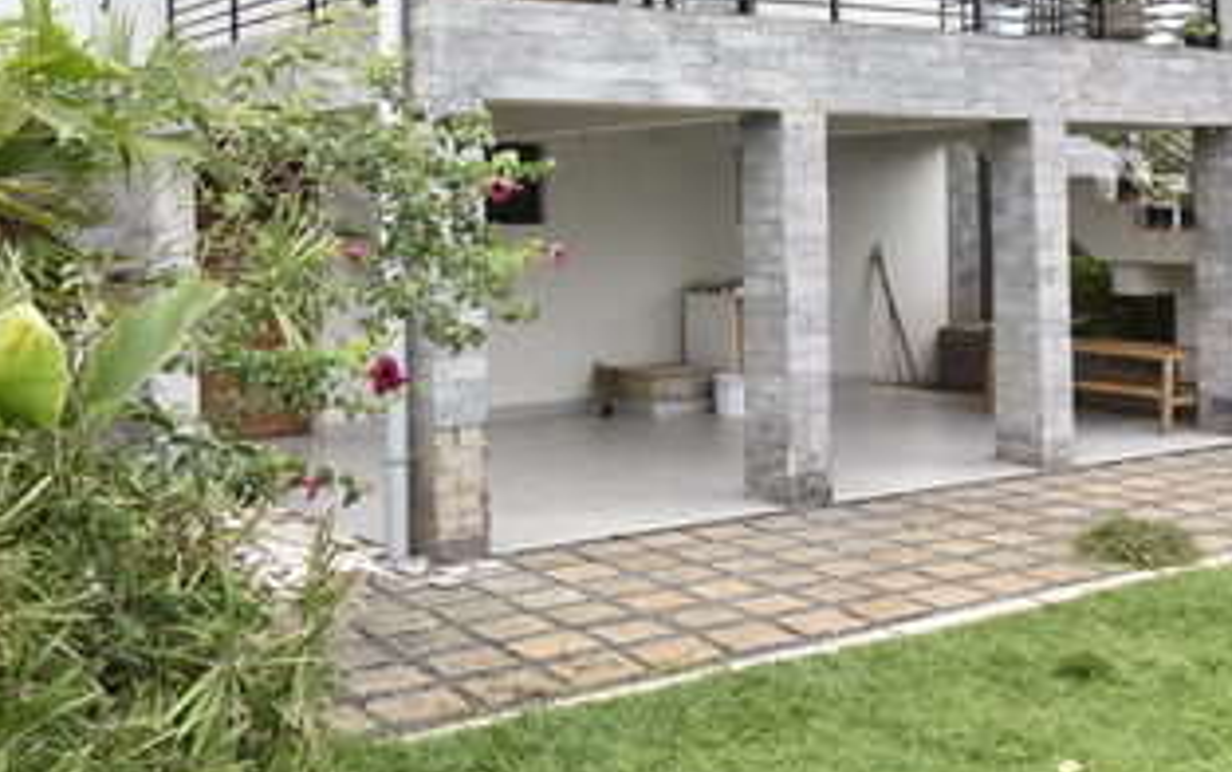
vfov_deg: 30.1
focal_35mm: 42
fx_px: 1411
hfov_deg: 46.5
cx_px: 421
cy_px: 191
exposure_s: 1/13
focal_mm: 10
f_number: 8
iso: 100
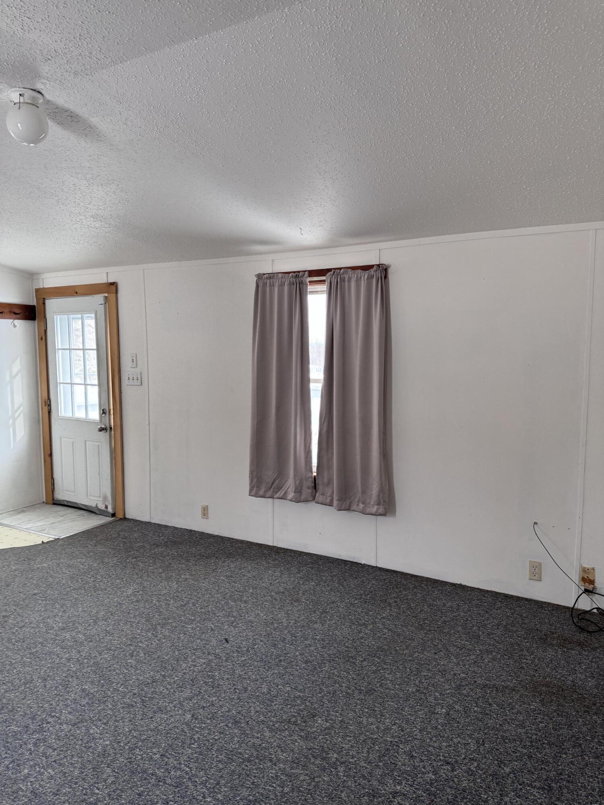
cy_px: 402
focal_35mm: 24
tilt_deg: -4.5
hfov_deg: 56.8
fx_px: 558
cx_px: 302
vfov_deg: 71.6
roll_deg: -0.2
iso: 200
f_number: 1.78
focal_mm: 6.76
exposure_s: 1/121
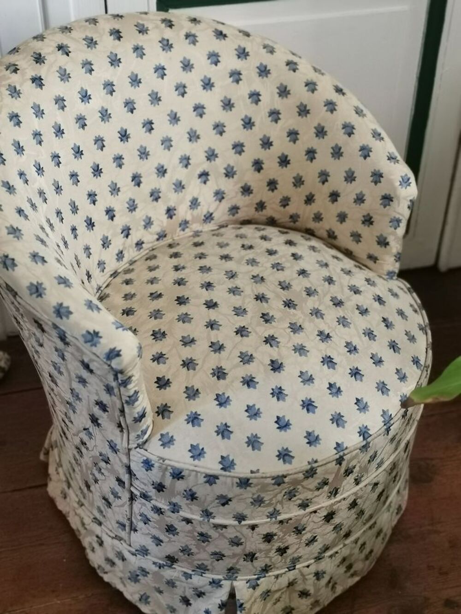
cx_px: 230
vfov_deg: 35.5
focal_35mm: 54
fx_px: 959
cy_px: 307
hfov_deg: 27.0
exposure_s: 1/50
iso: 320
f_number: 4
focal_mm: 5.58
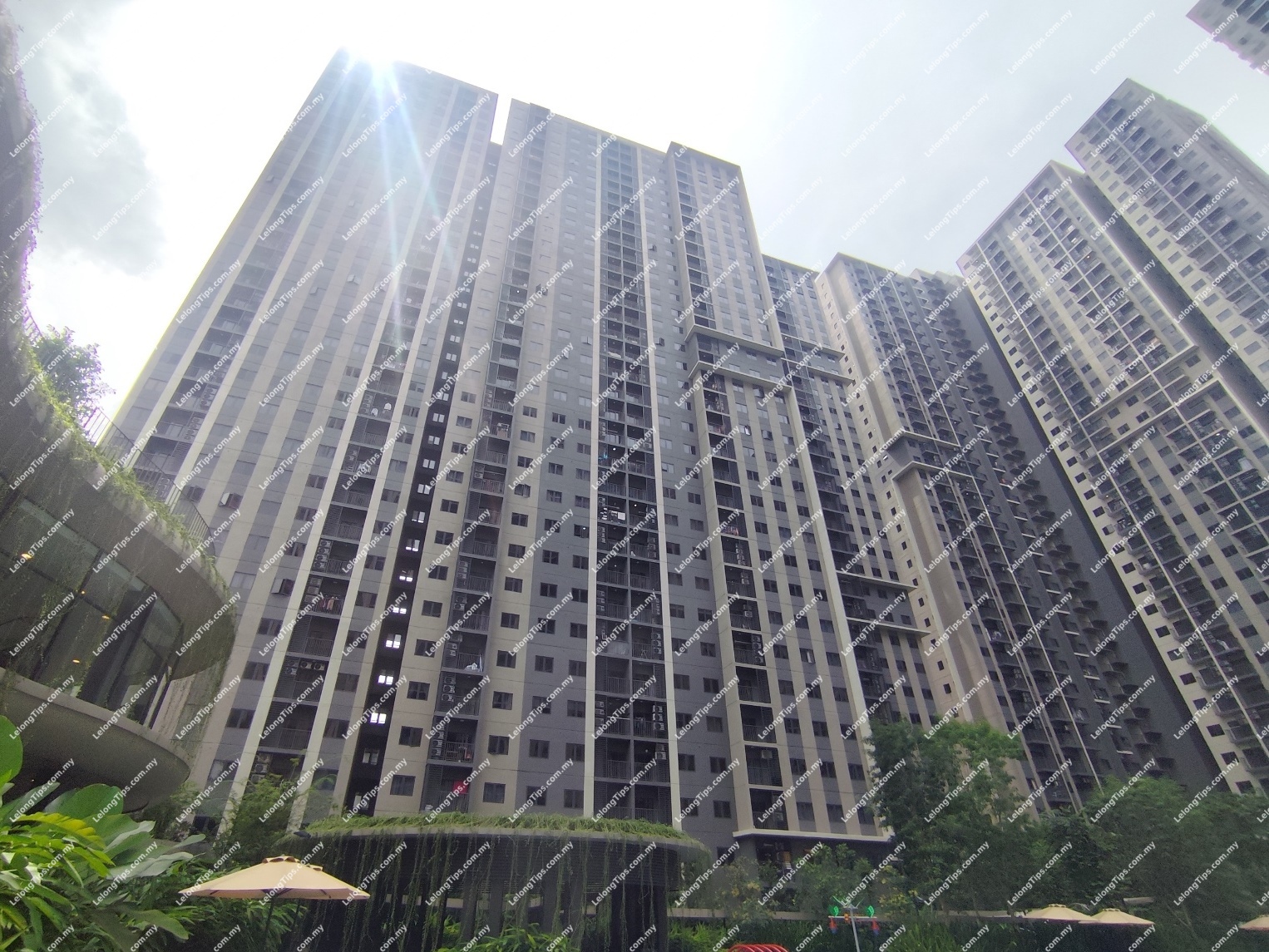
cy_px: 476
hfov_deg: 94.5
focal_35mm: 16
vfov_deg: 78.1
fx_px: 587
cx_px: 634
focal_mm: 1.65
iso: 50
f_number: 2.2
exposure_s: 1/2247
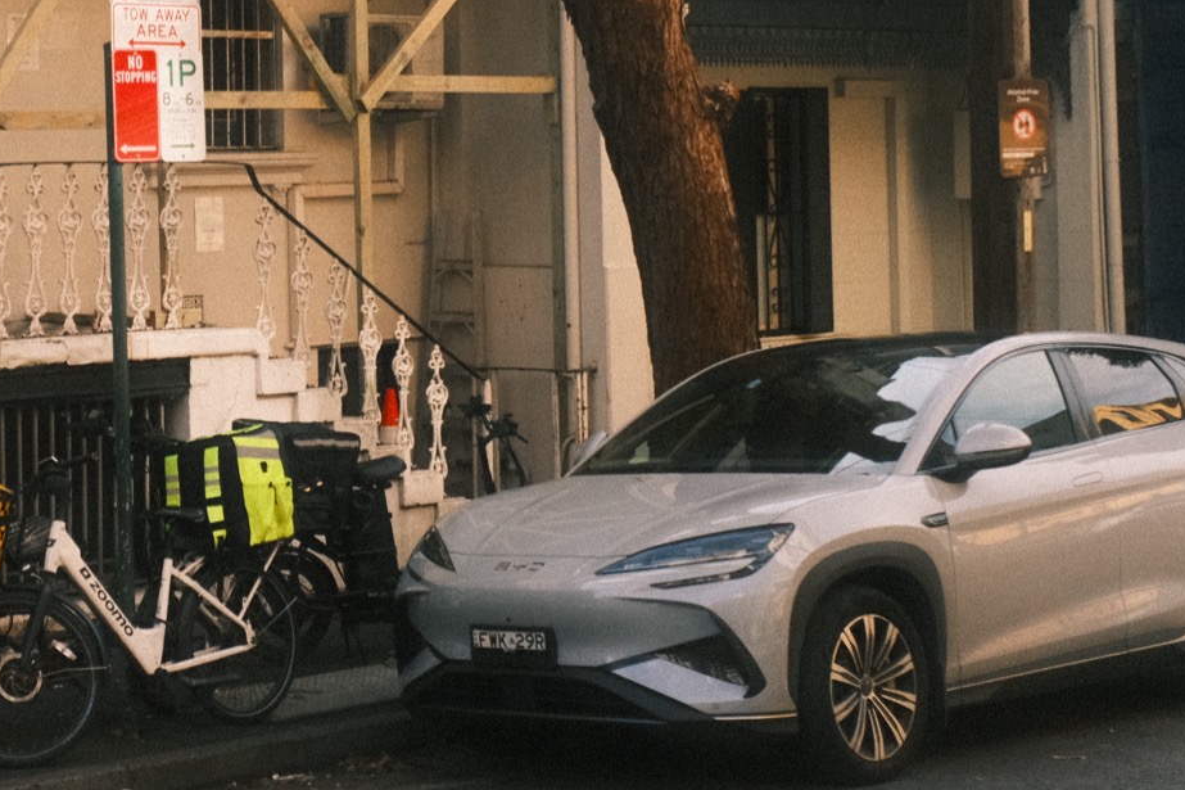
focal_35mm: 91
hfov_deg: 21.8
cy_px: 136
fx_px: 2995
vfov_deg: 14.9
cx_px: 92
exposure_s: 1/3000
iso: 2000
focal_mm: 28
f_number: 4.5
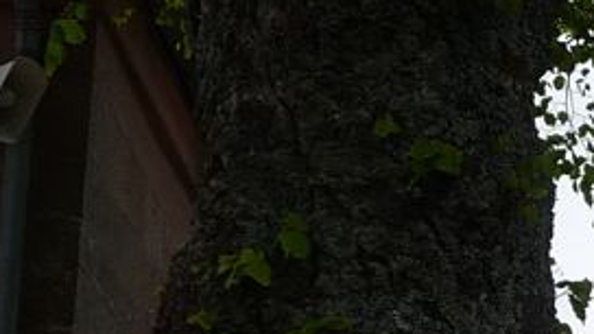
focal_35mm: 148
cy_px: 333
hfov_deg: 13.5
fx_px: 2331
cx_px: 939
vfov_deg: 8.2
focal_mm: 5
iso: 100
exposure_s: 1/320
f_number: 8
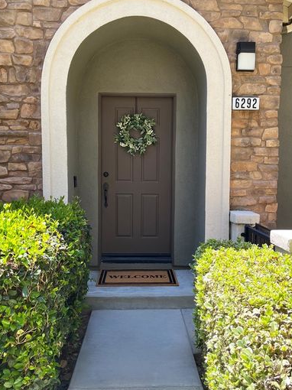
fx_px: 383
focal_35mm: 34
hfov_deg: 41.8
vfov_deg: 54.0
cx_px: 151
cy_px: 194
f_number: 1.6
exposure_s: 1/460
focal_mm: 5.1
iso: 50
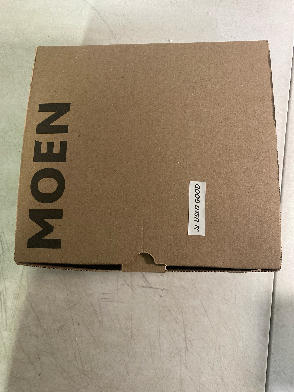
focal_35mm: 26
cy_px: 196
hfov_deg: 53.1
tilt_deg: -78.5
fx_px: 294
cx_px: 147
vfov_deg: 67.3
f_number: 1.8
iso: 200
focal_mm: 4.25
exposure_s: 1/60
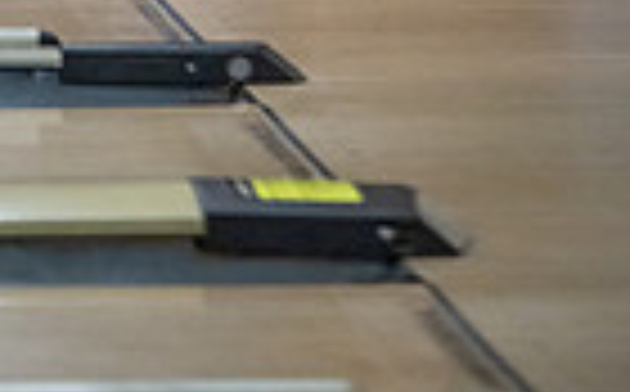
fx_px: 10114
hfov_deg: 3.6
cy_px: -613
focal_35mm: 590
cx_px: 126
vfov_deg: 2.2
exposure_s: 1/1000
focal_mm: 180
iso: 4000
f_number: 2.8
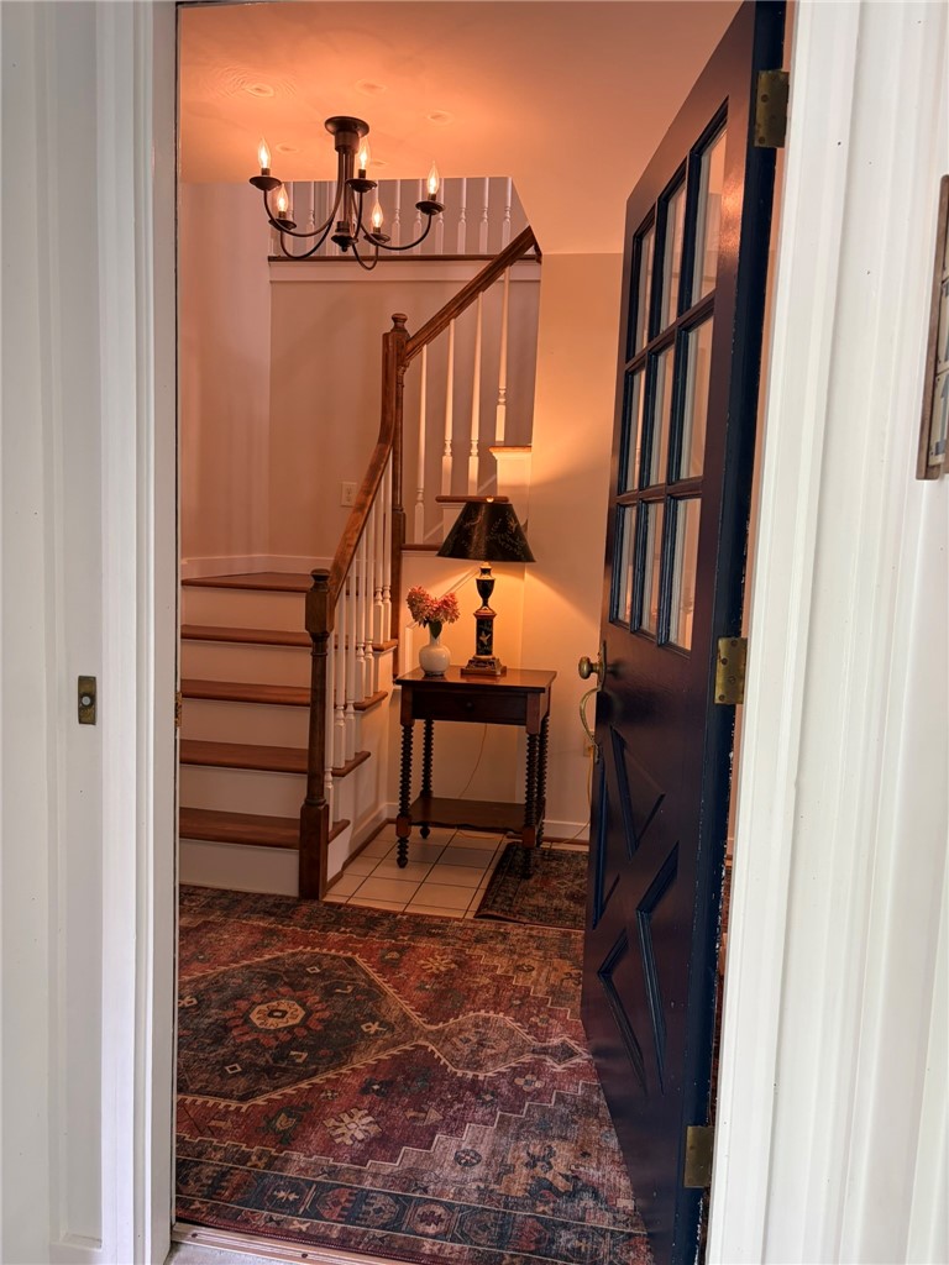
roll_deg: -1.8
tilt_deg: -6.5
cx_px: 474
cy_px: 632
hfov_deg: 53.1
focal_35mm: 26
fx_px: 950
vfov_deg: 67.3
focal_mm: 5.96
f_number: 1.6
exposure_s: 1/60
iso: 160
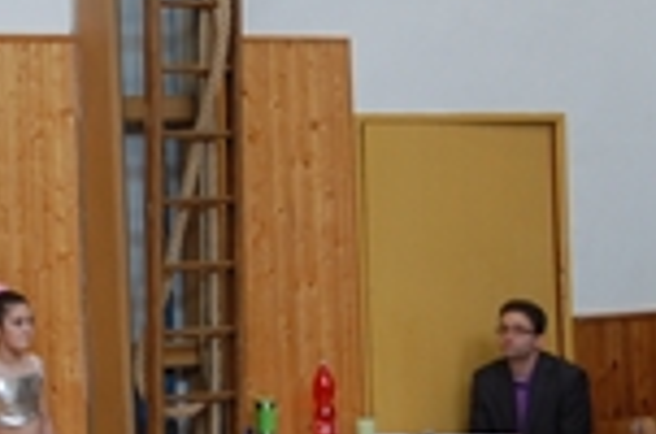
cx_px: 35
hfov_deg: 10.8
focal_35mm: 189
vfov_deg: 7.2
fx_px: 3437
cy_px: 312
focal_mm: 38
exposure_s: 1/40
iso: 400
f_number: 5
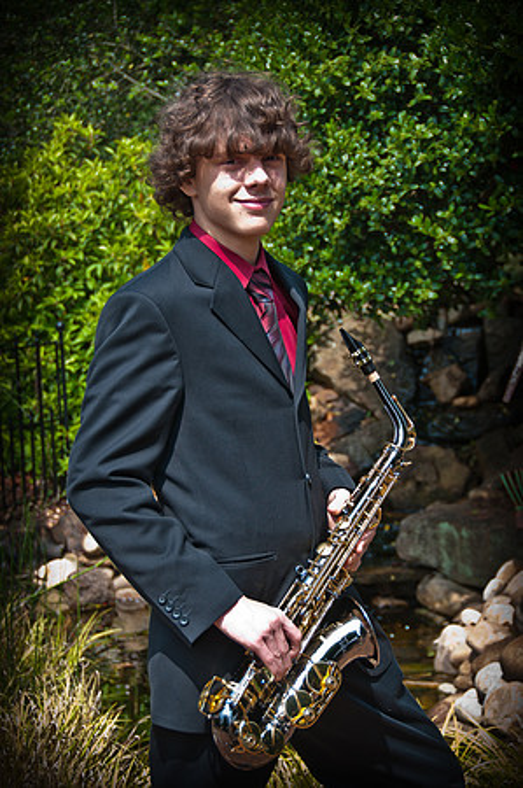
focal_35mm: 82
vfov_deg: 24.6
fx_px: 1802
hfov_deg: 16.5
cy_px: 394
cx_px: 262
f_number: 4.8
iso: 200
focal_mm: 55
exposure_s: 1/250
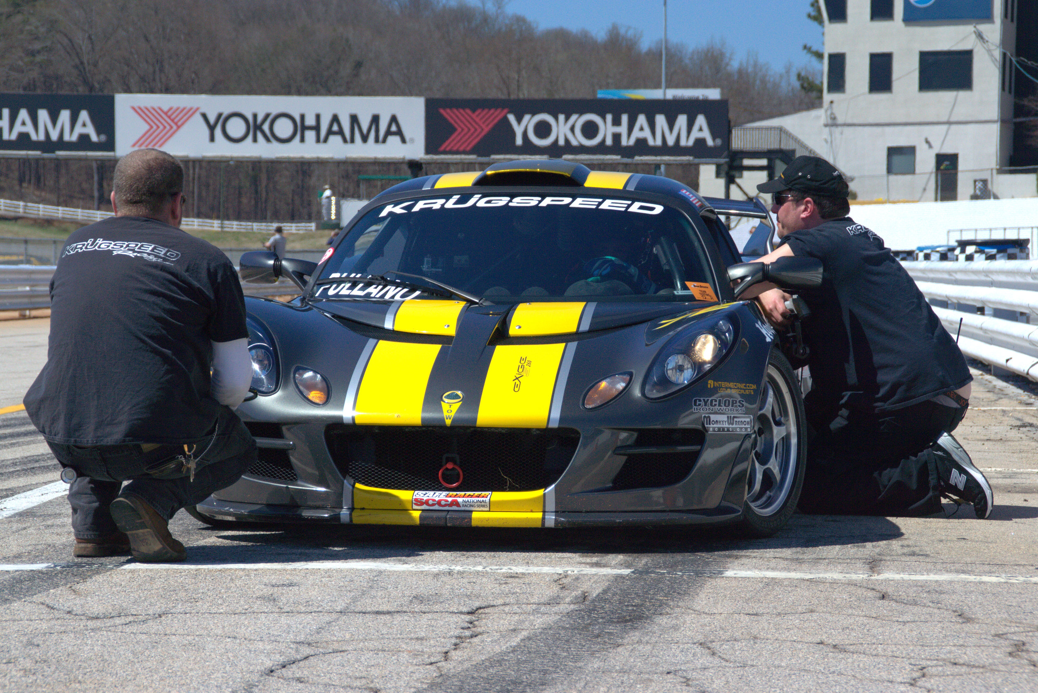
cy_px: 346
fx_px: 3895
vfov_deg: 10.2
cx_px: 519
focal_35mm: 135
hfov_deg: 15.2
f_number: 9
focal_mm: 90
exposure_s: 1/1250
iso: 100
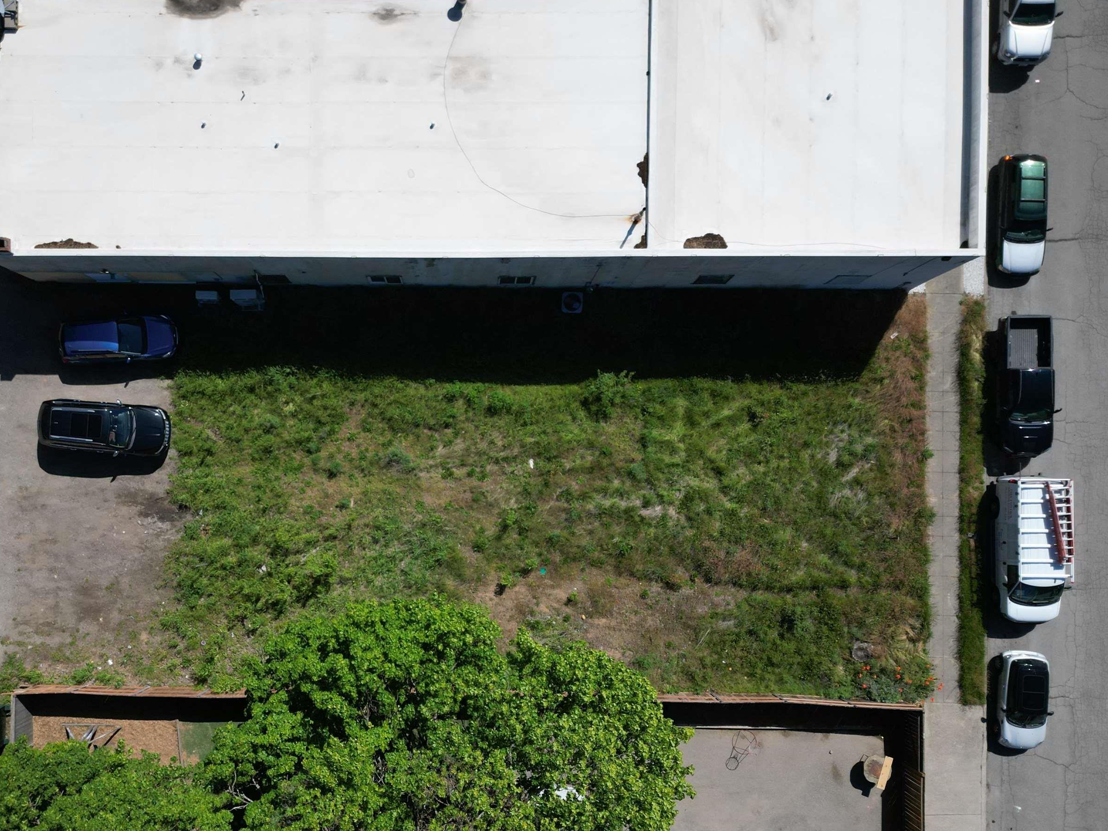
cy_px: 494
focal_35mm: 31
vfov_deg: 45.2
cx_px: 457
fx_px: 992
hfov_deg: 58.0
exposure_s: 1/5000
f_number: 1.7
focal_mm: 6.72
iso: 120
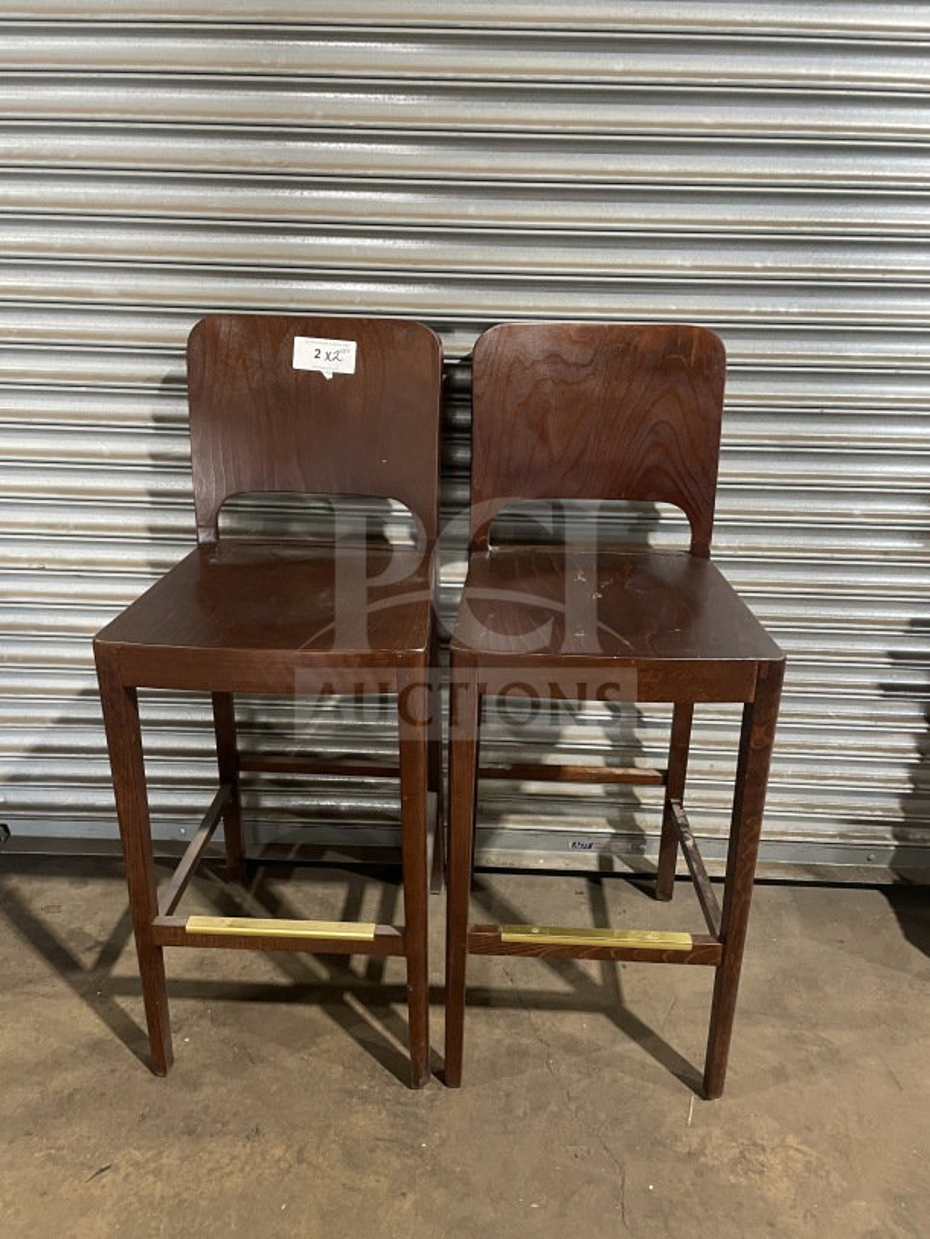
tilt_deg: -21.7
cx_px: 465
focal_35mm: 26
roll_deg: -0.5
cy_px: 620
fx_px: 931
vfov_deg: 67.3
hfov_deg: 53.1
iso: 500
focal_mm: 4.2
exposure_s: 1/47
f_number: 1.6
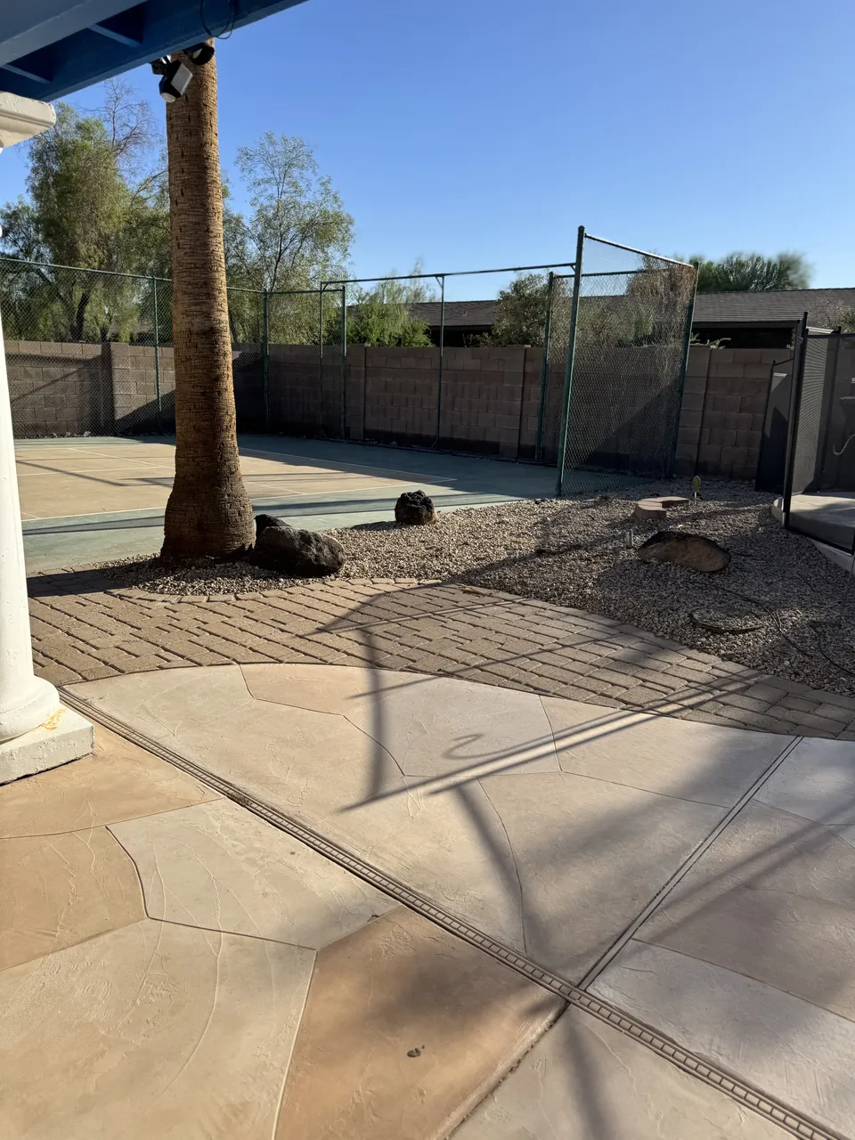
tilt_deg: -15.3
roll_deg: +0.9
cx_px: 428
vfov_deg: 71.6
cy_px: 570
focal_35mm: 24
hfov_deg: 56.8
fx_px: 790
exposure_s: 1/4608
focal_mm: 6.8
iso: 80
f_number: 1.8
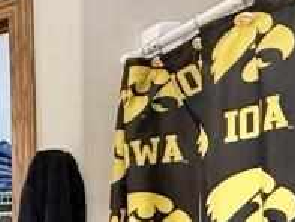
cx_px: -443
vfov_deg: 15.2
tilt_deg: -0.5
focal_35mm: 91
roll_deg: +1.3
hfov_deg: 13.8
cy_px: 324
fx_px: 776
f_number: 2.2
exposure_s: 1/120
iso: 200
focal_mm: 2.22
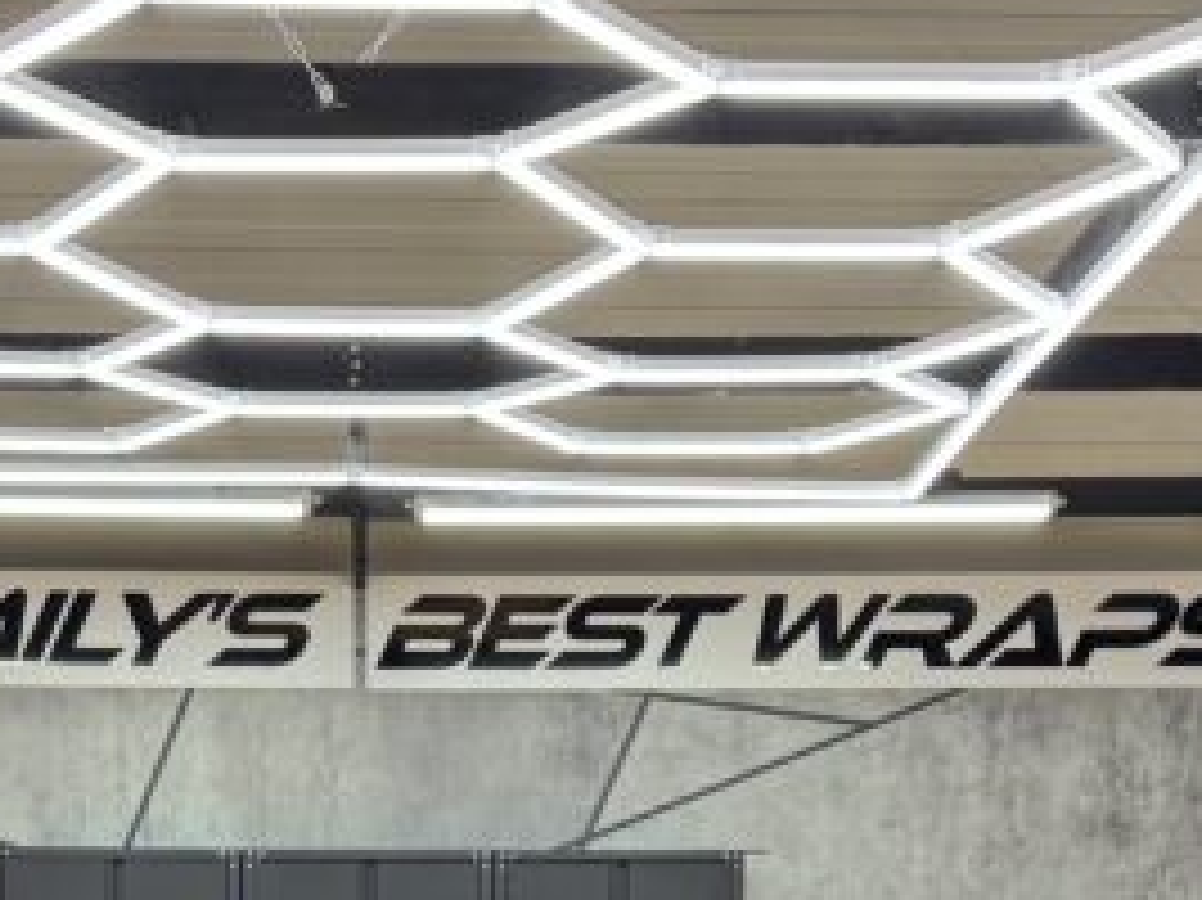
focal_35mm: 92
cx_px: 392
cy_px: 1516
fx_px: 3193
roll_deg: +0.2
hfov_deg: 21.2
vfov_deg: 14.5
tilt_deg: -8.1
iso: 125
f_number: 1.78
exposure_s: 1/100
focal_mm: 6.76
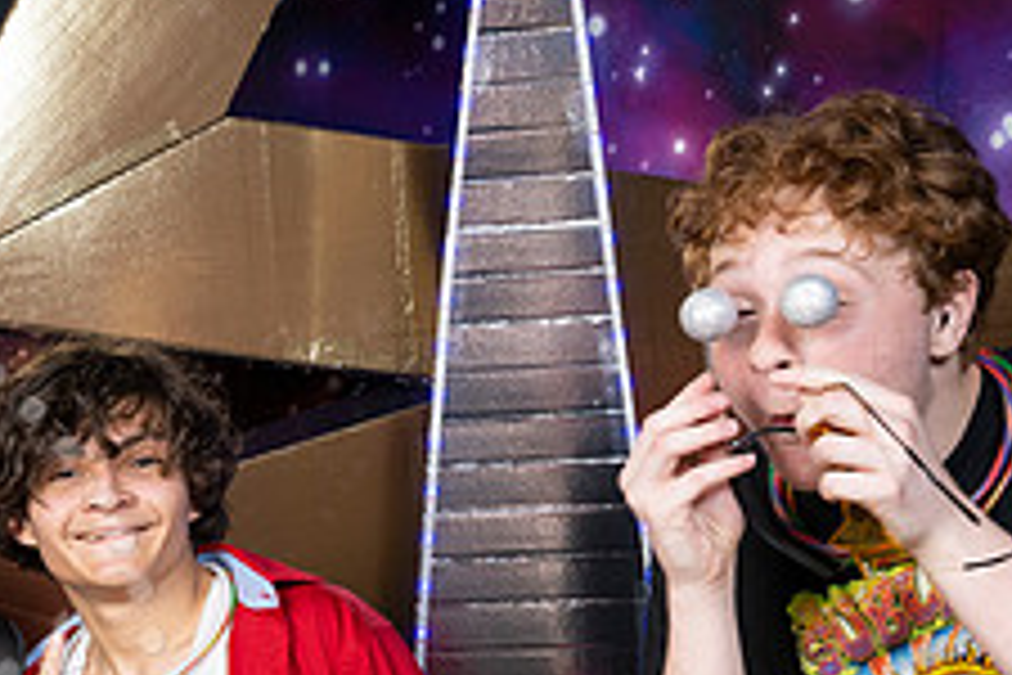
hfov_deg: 19.4
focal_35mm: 96
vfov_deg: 14.0
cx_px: -346
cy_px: 700
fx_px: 2698
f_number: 9
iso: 320
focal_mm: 35
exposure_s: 1/125
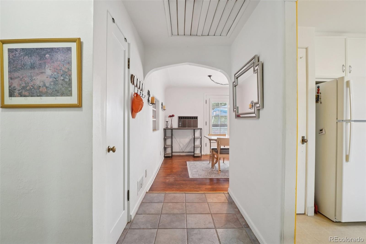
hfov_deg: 95.0
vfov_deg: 72.0
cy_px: 122
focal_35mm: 16
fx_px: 168
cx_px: 183
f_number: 8
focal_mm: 11
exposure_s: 1/10
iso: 800
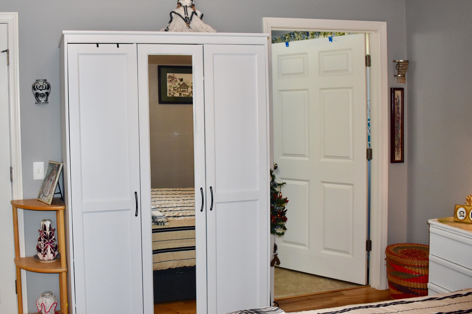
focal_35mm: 37
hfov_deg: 50.8
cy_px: 121
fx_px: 485
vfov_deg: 35.8
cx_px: 153
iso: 800
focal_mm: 18
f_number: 5
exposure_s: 1/100
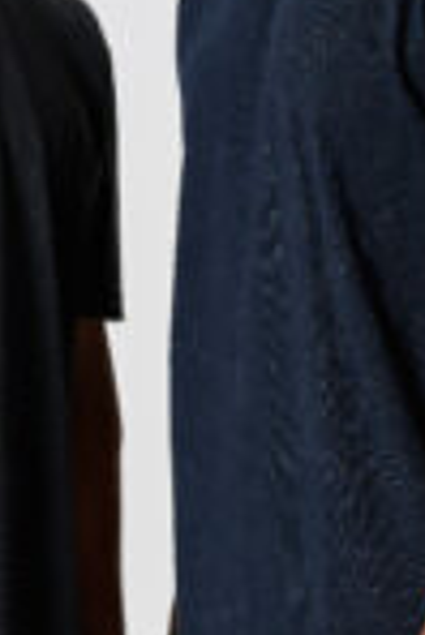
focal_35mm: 258
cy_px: 386
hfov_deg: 5.3
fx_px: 4558
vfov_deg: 8.0
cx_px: 124
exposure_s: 1/200
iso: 320
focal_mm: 85
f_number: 5
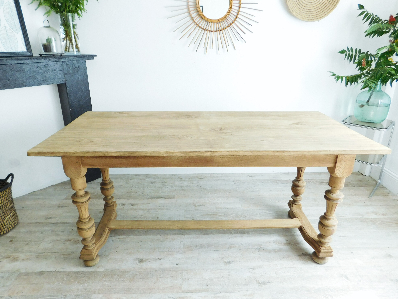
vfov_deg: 56.8
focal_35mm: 24
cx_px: 197
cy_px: 147
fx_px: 276
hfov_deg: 71.6
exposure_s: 1/15
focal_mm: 4
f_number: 3
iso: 125
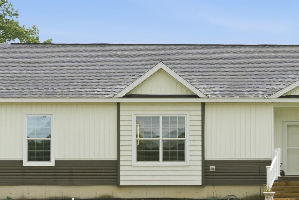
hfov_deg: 24.9
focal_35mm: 80
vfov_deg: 17.0
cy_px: 155
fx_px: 665
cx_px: 245
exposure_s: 1/125
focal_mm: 30
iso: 320
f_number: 9
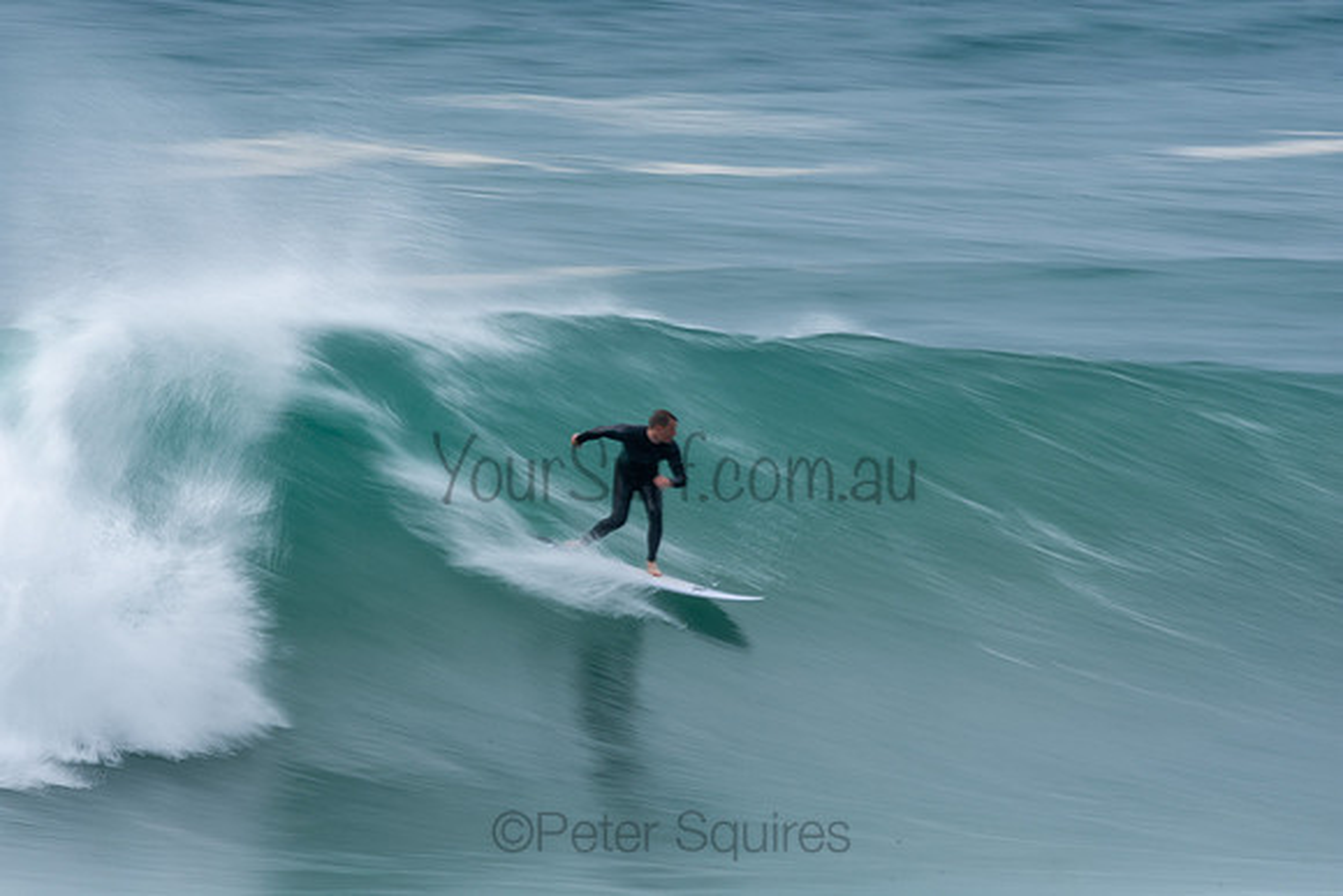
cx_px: 672
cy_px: 448
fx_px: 27984
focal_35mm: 750
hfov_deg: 2.7
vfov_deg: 1.8
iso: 100
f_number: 25
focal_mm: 500
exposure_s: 1/20
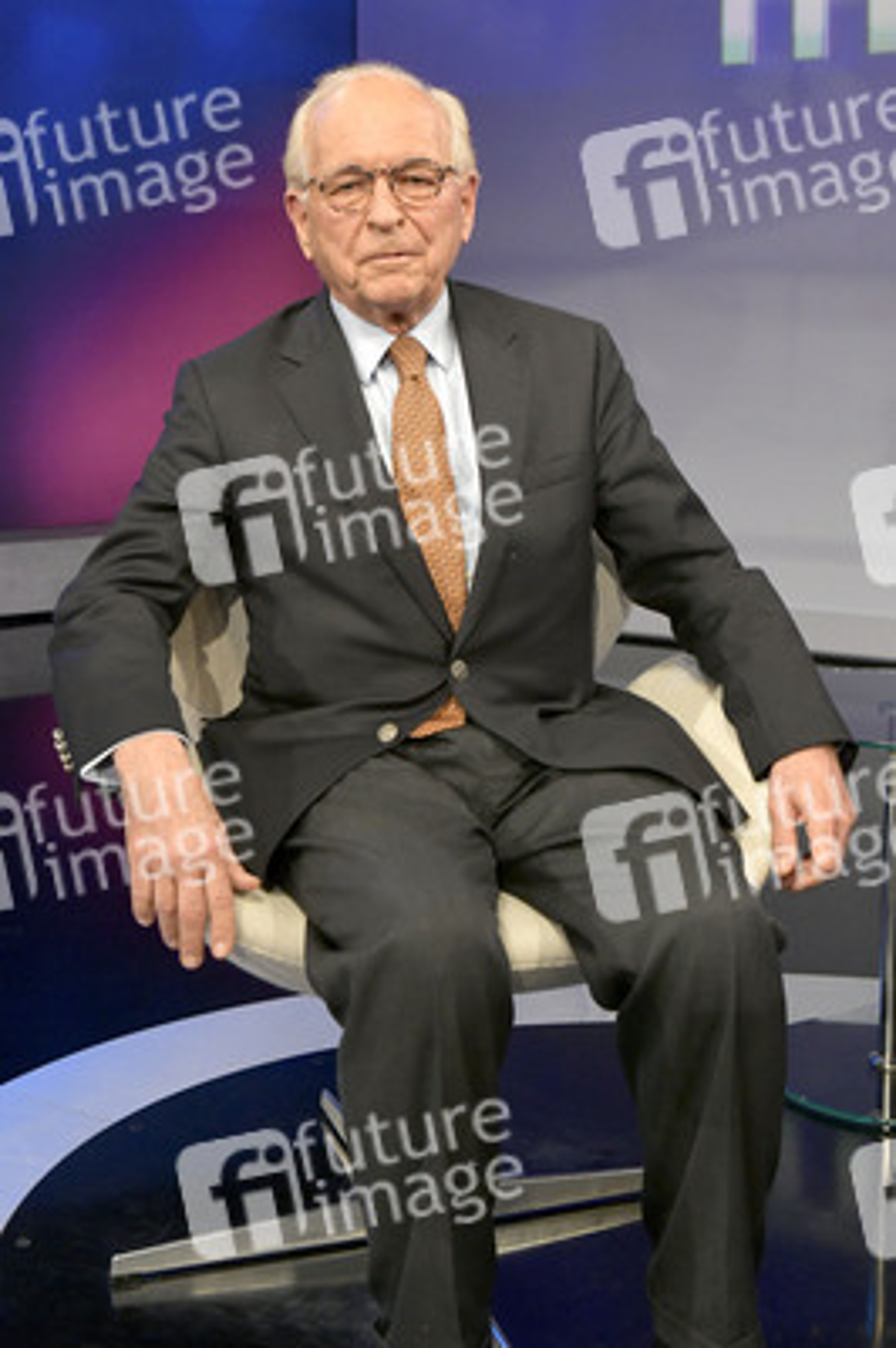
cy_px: 674
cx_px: 448
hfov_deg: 35.0
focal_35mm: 38
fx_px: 1421
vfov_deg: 50.7
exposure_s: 1/200
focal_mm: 38
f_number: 6.3
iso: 2500
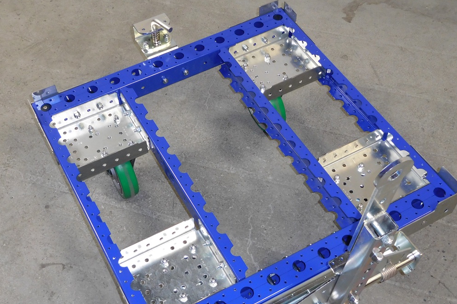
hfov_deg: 42.7
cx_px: 224
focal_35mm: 46
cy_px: 184
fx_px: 584
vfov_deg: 29.2
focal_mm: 7.1
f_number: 3.9
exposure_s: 1/30
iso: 250
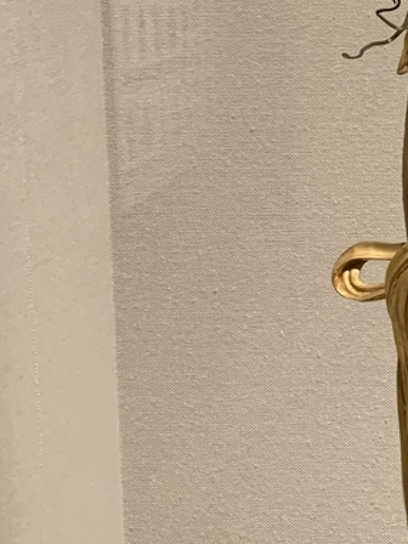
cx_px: 568
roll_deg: -0.3
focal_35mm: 82
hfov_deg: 16.7
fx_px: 1289
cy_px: 188
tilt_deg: -9.1
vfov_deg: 23.7
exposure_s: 1/50
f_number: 1.8
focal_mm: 4.25
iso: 320
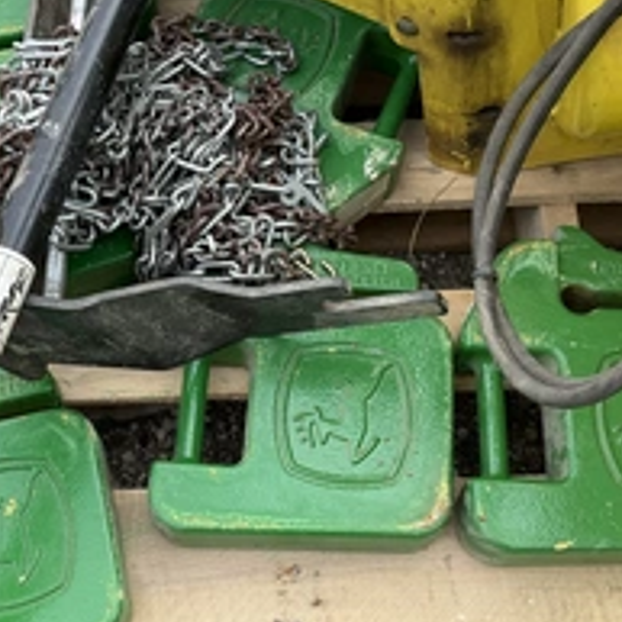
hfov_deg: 31.7
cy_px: 322
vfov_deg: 32.2
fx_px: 1077
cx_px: 164
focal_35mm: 53
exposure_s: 1/524
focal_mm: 3
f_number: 1.8
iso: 25
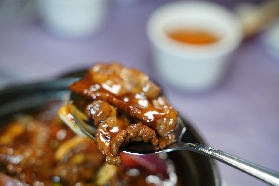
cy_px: 93
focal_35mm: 75
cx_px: 140
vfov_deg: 18.2
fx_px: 581
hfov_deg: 27.0
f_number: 4
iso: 400
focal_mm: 75
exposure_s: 1/80
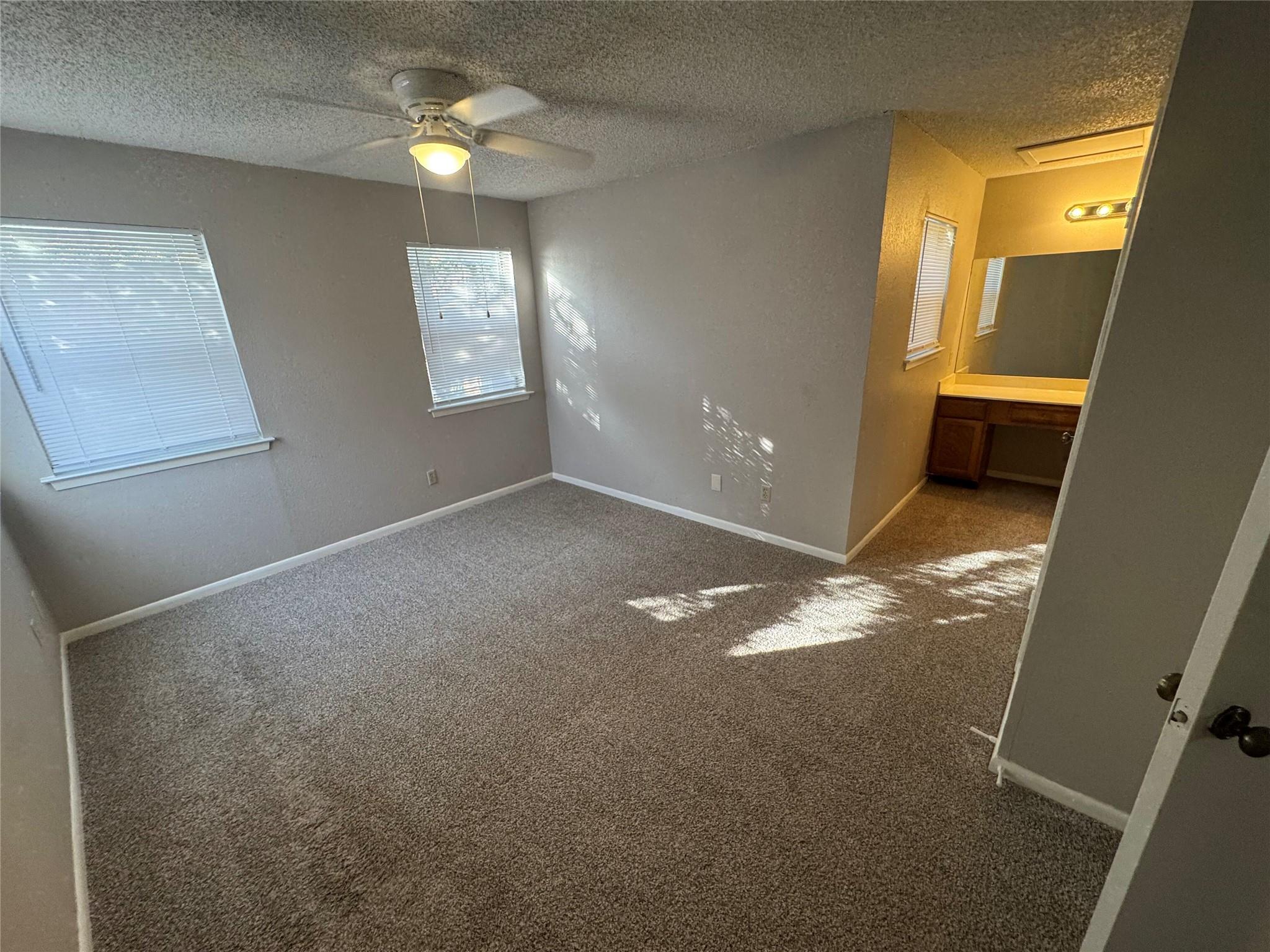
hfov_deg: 102.1
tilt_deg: -21.1
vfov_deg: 85.7
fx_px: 514
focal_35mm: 14
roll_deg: +2.1
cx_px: 635
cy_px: 476
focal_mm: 2.22
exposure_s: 1/60
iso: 160
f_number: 2.2
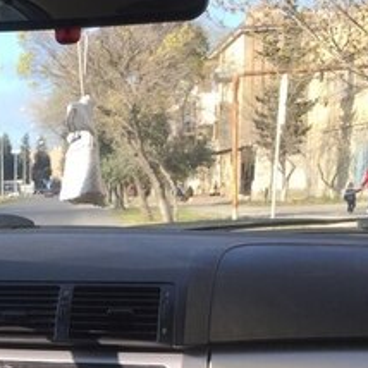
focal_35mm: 79
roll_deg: +2.2
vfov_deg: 20.9
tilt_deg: -11.3
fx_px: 950
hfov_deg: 20.8
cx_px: -46
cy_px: 396
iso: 32
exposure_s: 1/444
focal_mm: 4.15
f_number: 2.2
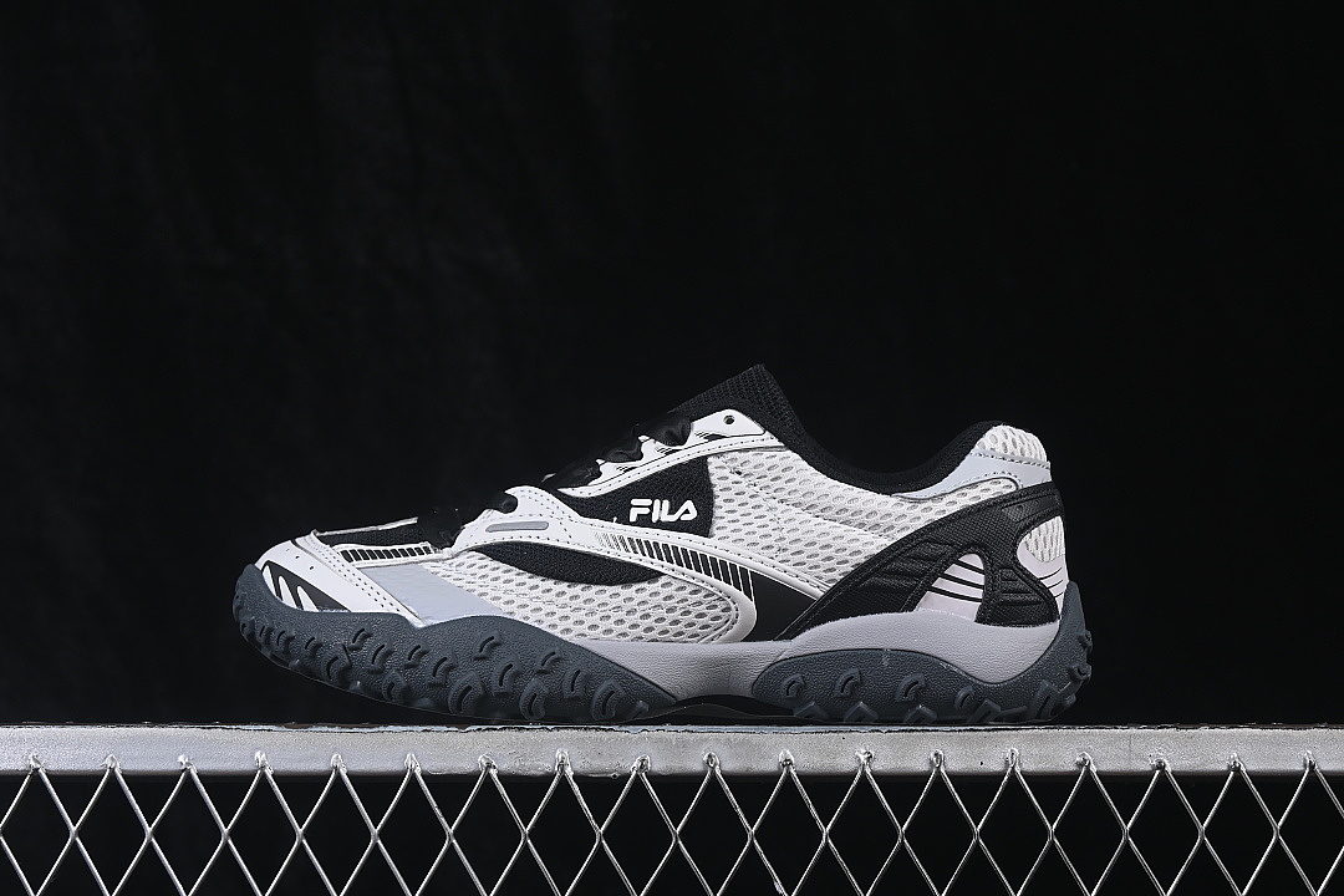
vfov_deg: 18.2
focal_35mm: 75
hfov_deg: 27.0
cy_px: 448
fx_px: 2800
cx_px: 672
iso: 160
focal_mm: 50
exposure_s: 1/80
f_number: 8
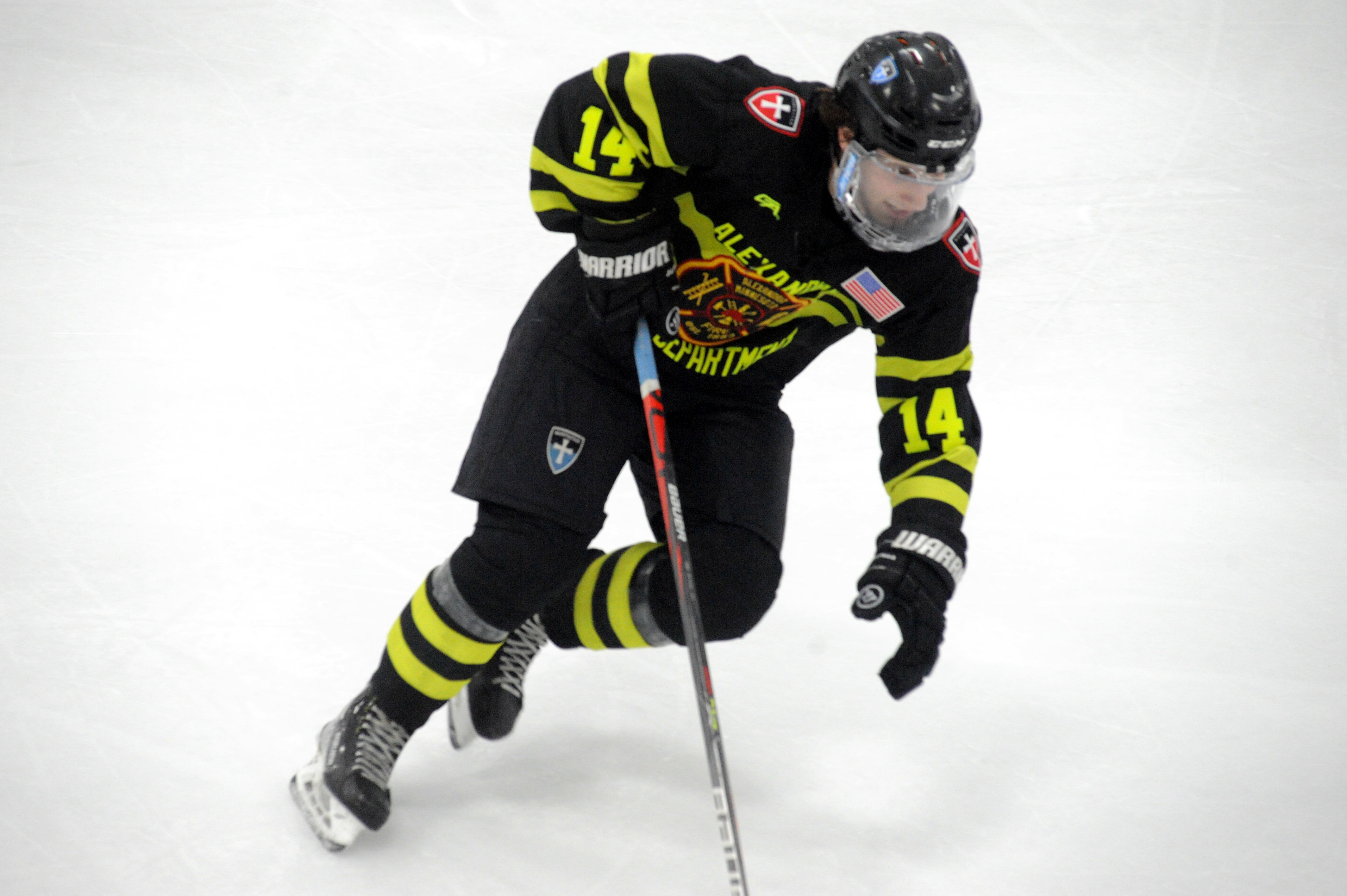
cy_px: 448
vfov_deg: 6.9
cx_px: 674
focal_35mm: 200
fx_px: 7478
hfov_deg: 10.3
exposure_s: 1/640
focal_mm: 200
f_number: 6.3
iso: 6400
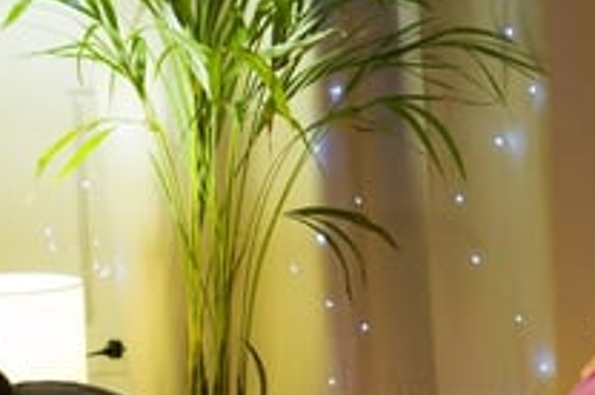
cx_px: 1176
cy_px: 176
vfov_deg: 6.8
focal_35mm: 202
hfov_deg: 9.5
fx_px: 3333
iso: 400
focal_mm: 35
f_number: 1.8
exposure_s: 1/125
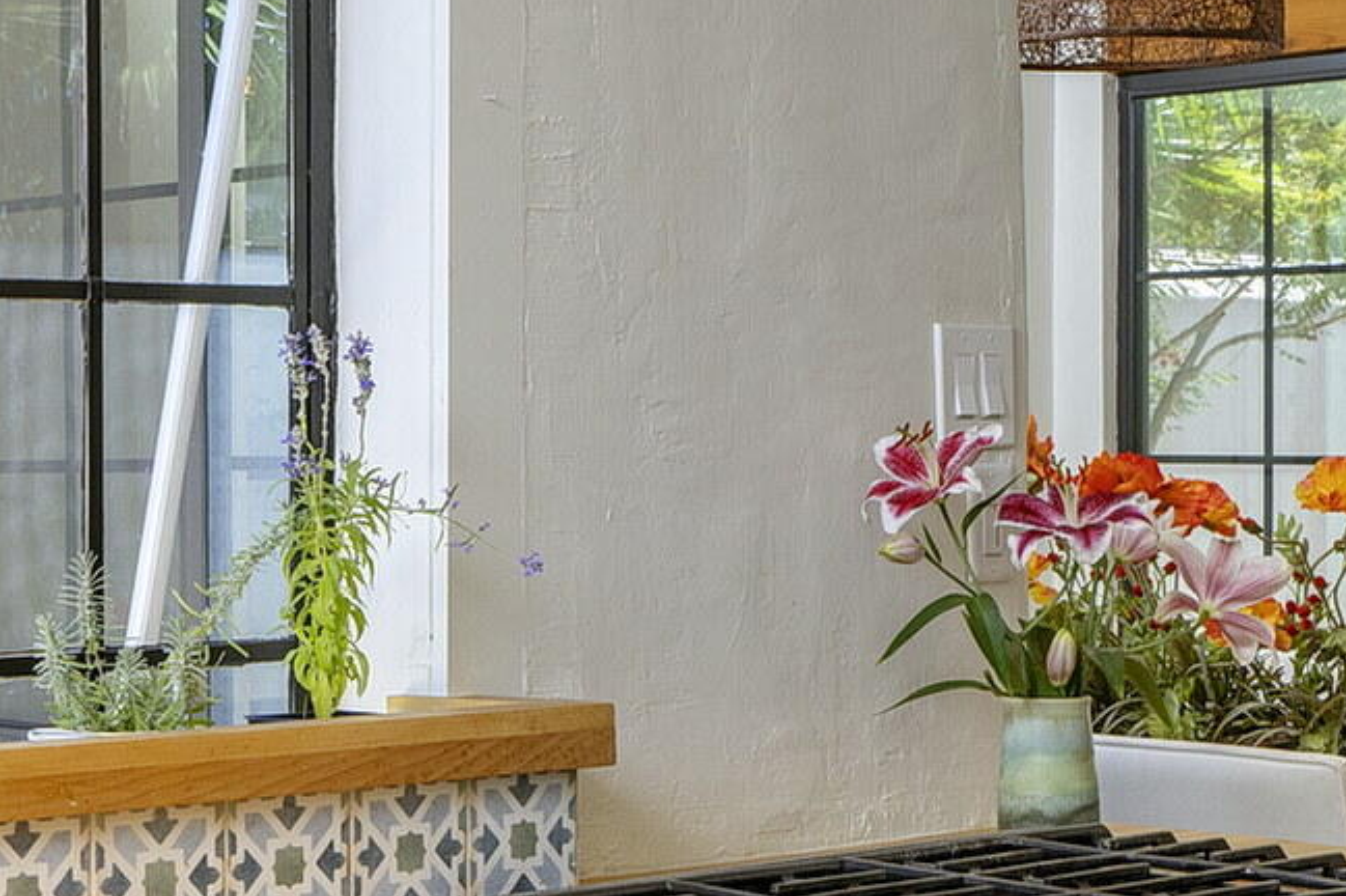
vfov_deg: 16.6
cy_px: 458
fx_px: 3064
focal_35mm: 82
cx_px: 145
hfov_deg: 24.1
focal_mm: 19
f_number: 7.1
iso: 200
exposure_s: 1/80
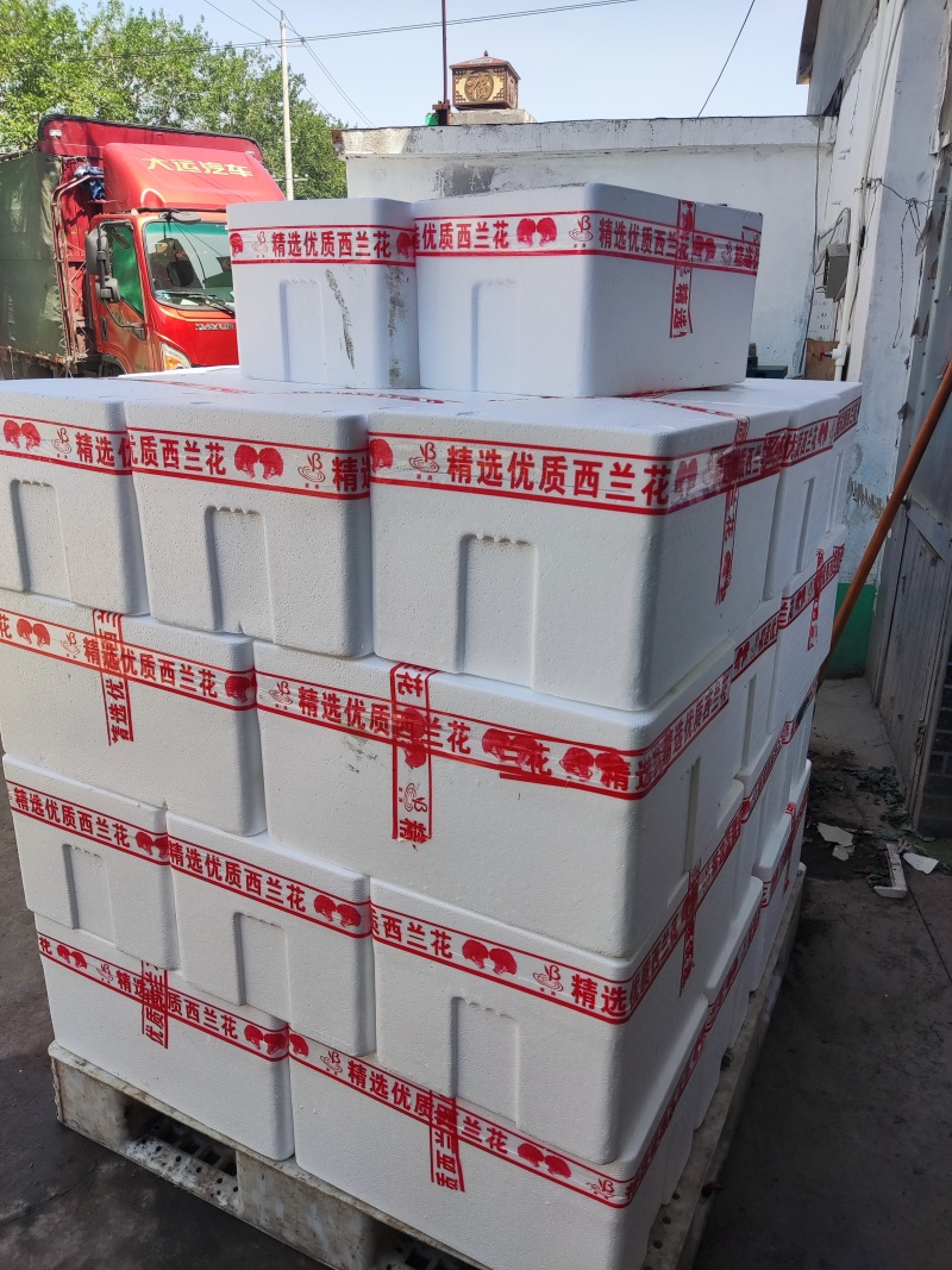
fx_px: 917
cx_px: 476
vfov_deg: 69.4
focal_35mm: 25
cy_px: 635
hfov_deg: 54.9
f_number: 1.79
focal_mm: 4.71
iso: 50
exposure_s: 1/606
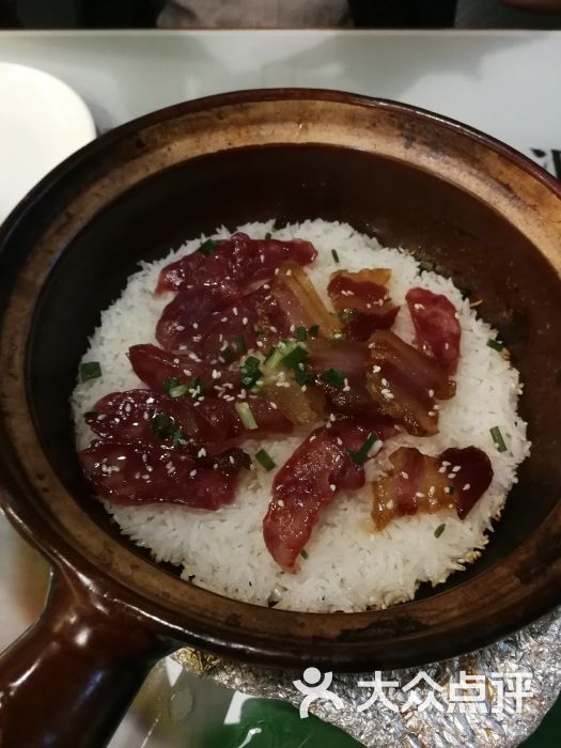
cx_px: 280
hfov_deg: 51.4
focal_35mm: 27
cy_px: 374
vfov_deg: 65.3
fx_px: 583
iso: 320
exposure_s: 1/25
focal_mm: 3.95
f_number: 2.2
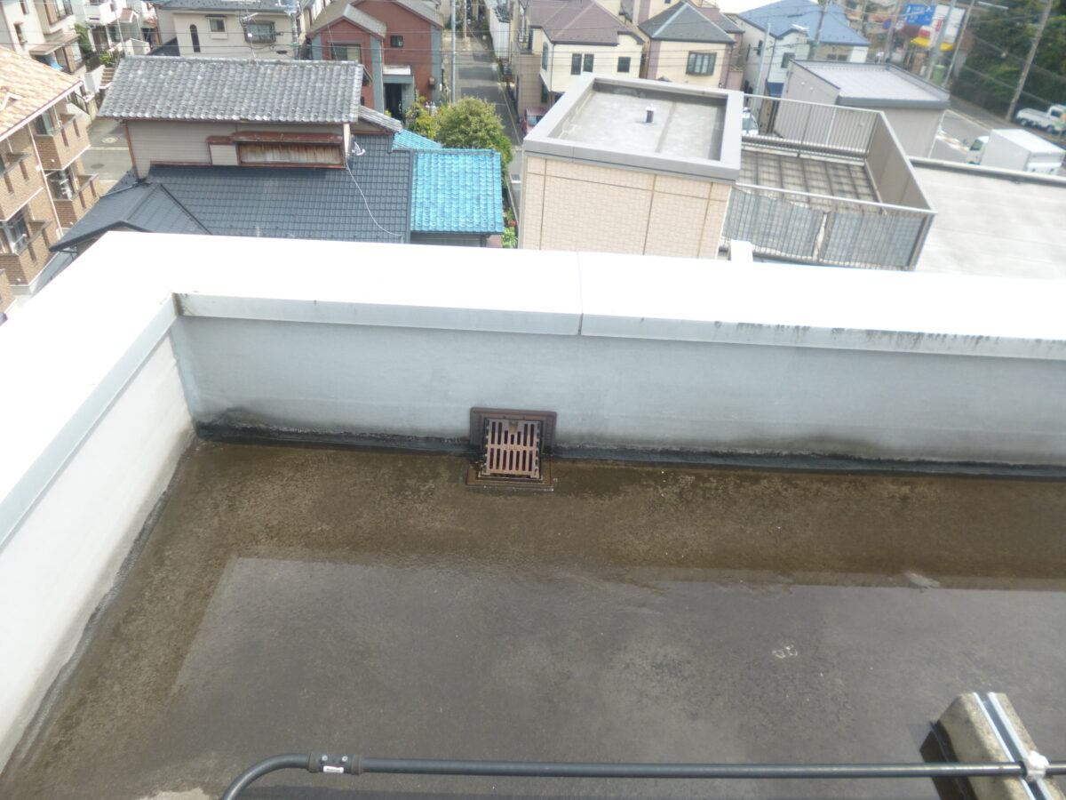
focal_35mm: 24
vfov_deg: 56.8
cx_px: 533
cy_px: 400
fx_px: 739
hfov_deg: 71.6
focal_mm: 4.3
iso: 100
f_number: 2.8
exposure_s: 1/640
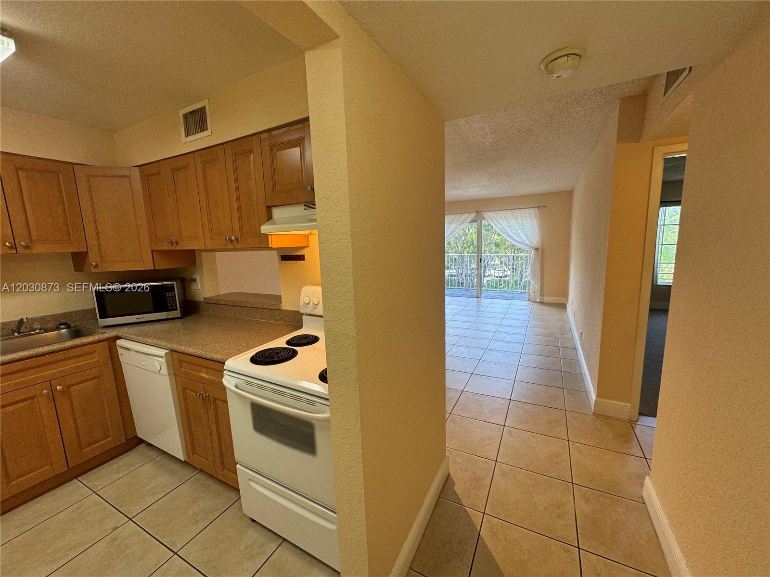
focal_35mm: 14
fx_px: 311
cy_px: 288
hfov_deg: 102.1
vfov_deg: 85.7
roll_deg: +2.1
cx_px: 385
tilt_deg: -8.6
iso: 125
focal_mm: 2.22
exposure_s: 1/120
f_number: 2.2
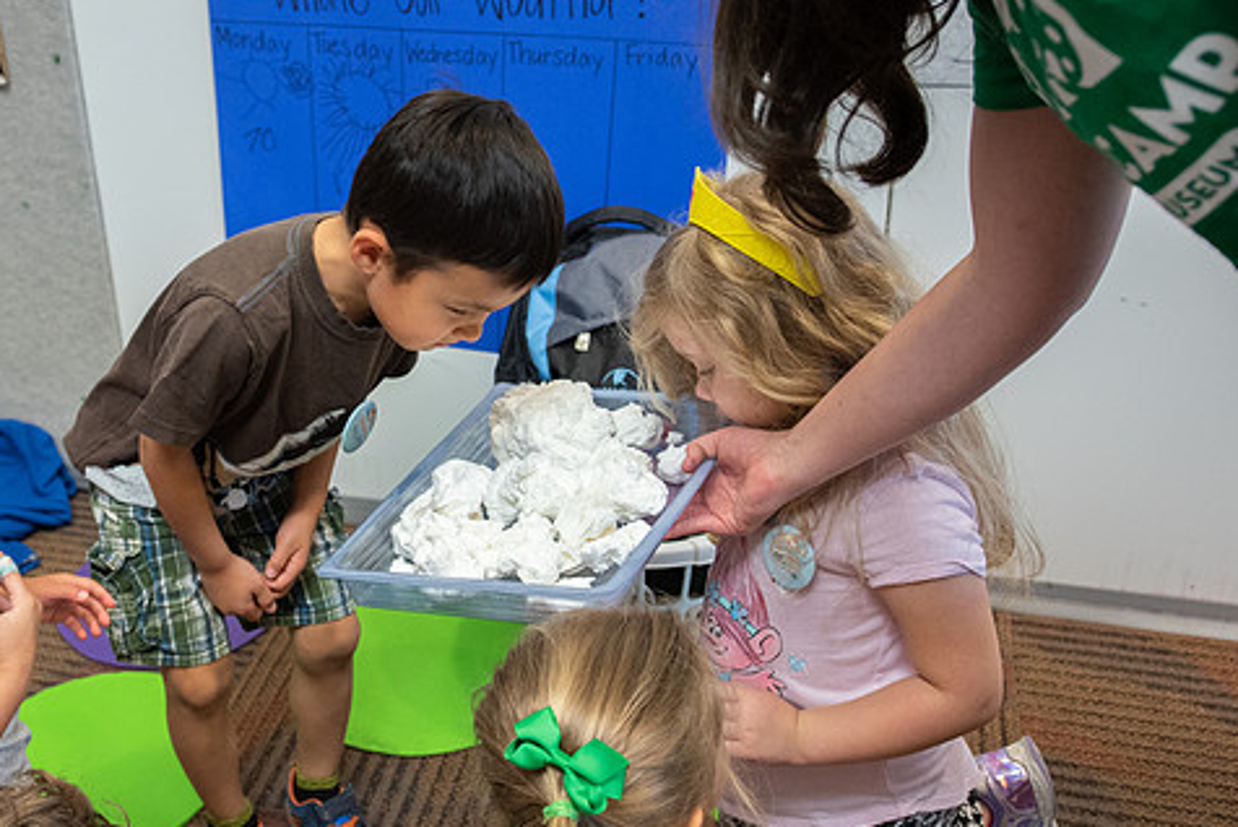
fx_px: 1480
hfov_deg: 44.3
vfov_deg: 31.2
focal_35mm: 43
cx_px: 355
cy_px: 349
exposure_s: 1/250
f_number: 2.8
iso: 1000
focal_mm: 24
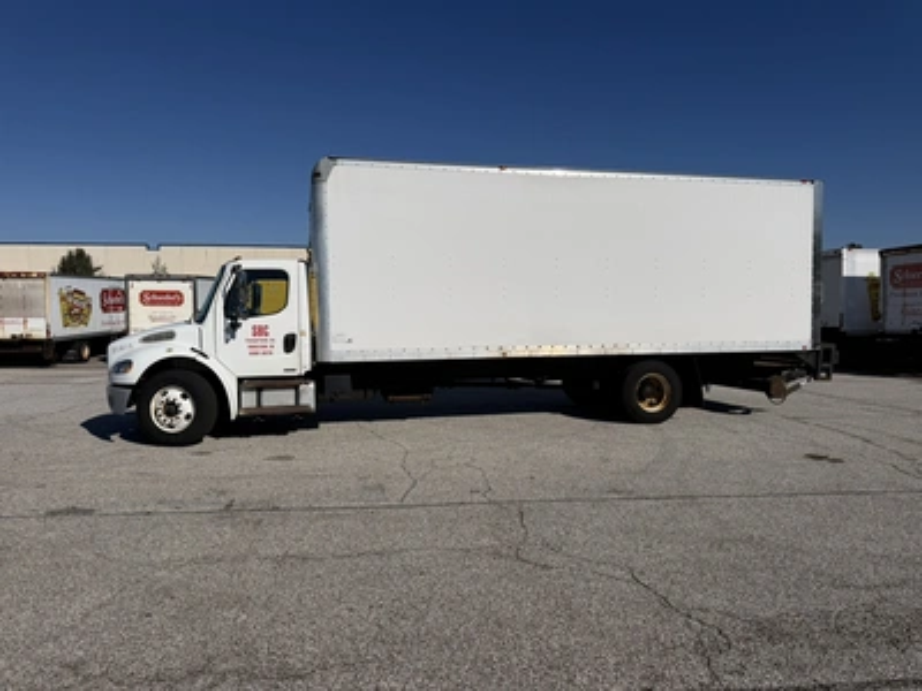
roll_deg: -0.5
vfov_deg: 56.8
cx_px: 461
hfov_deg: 71.6
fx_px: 639
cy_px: 346
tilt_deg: -2.8
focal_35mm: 24
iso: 80
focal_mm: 6.76
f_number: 1.78
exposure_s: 1/17544
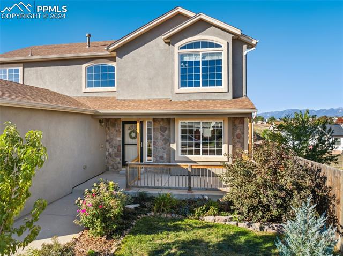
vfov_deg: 56.7
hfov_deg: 71.7
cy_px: 128
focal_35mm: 24
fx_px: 237
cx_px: 172
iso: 150
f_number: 2.8
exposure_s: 1/1600
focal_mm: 12.3
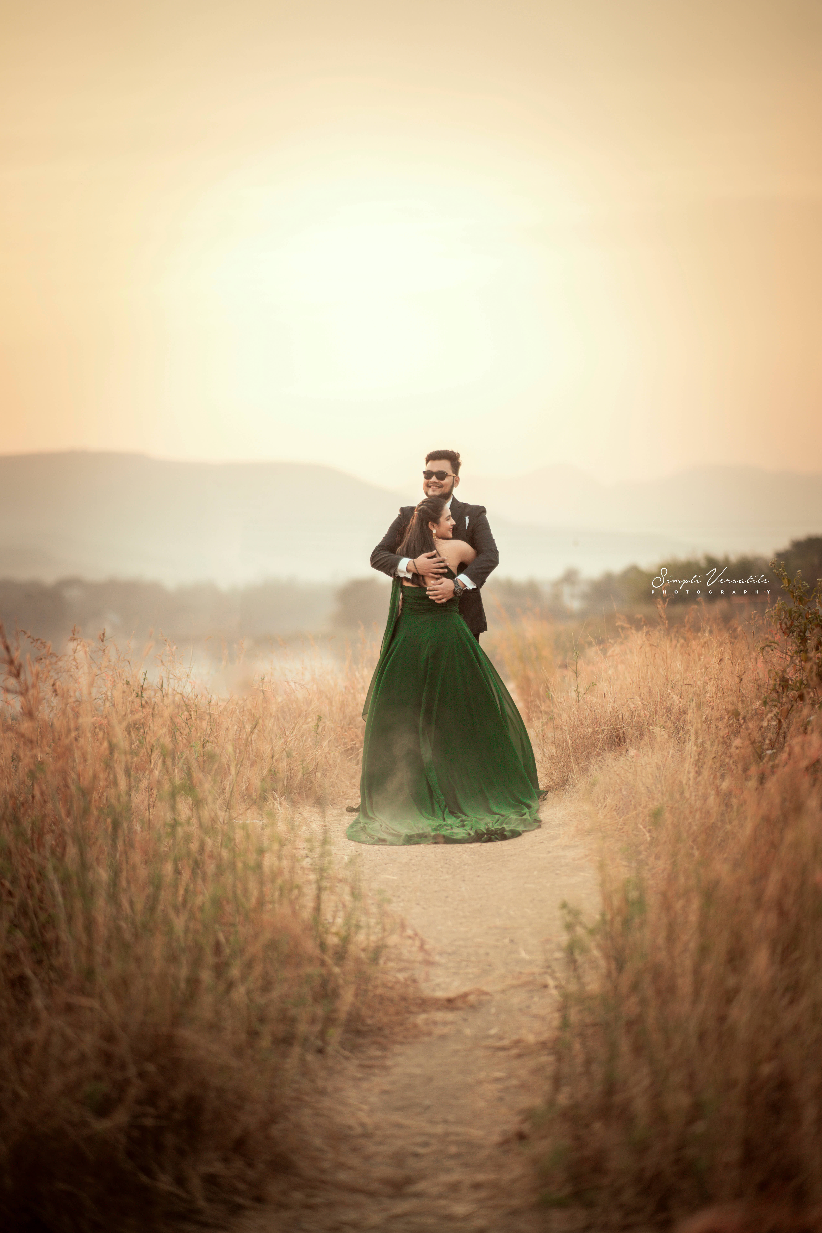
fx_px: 2910
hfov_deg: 16.1
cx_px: 411
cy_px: 616
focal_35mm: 85
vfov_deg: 23.9
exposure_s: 1/1250
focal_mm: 85
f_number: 1.4
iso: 200
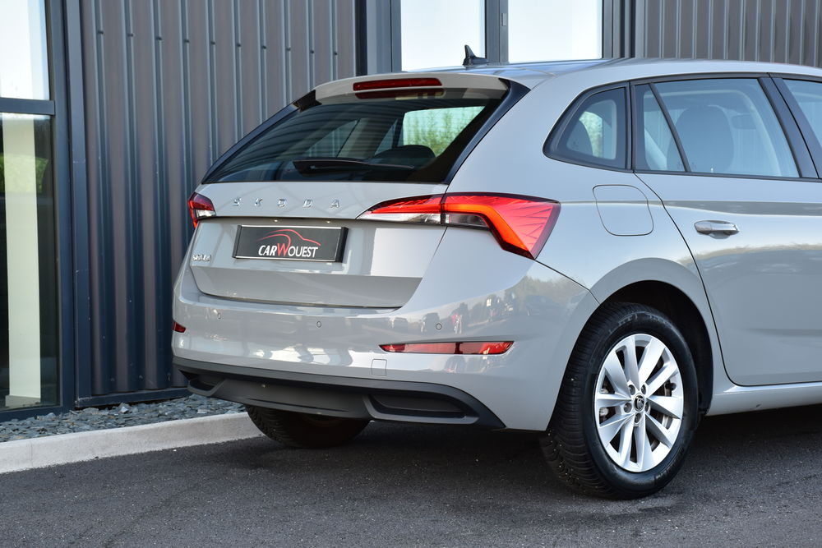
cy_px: 274
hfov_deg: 27.0
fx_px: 1713
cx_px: 411
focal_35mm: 75
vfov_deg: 18.2
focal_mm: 50
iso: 400
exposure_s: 1/60
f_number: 8
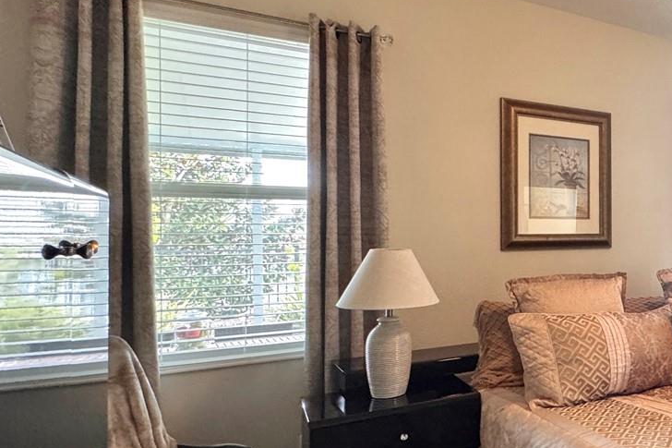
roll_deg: -0.3
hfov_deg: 46.4
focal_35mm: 32
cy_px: 231
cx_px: 709
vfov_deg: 41.1
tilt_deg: -0.6
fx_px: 597
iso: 320
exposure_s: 1/60
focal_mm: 2.22
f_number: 2.2
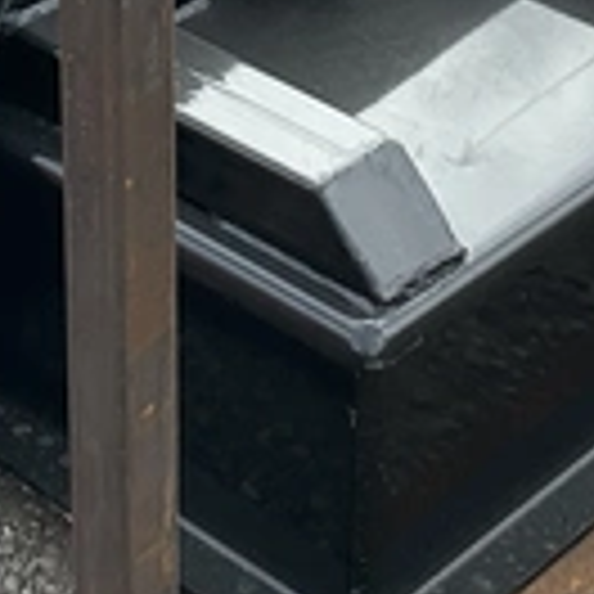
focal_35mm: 146
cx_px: 252
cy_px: -236
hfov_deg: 12.0
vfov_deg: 11.6
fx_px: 2834
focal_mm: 3
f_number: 1.8
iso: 25
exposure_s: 1/344
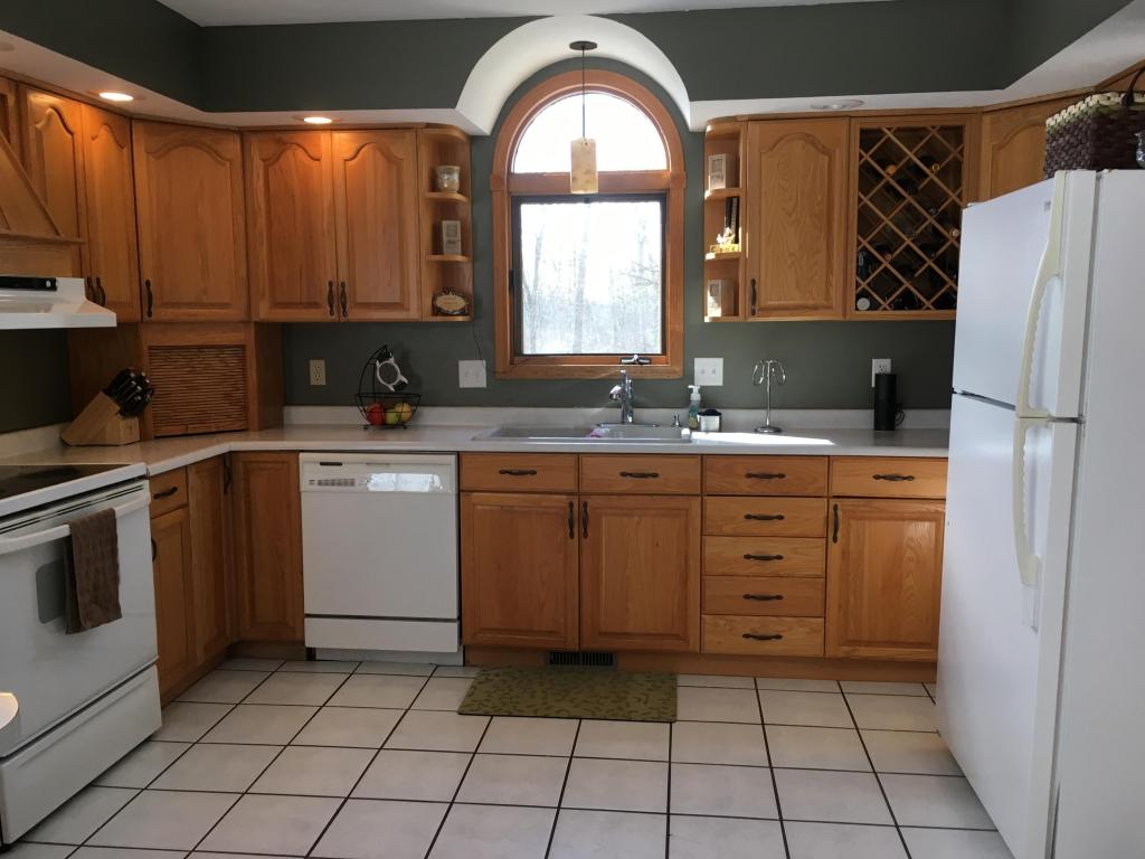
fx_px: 959
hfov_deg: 61.7
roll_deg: +1.3
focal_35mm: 29
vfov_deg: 48.2
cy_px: 430
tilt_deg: -5.8
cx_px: 572
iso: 25
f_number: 2.2
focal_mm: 4.15
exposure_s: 1/30
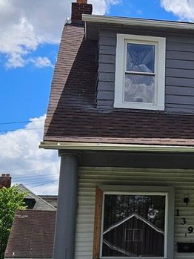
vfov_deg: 21.8
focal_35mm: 90
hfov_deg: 15.7
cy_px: 122
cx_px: 245
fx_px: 672
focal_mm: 5.4
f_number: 1.8
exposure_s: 1/3521
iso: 25
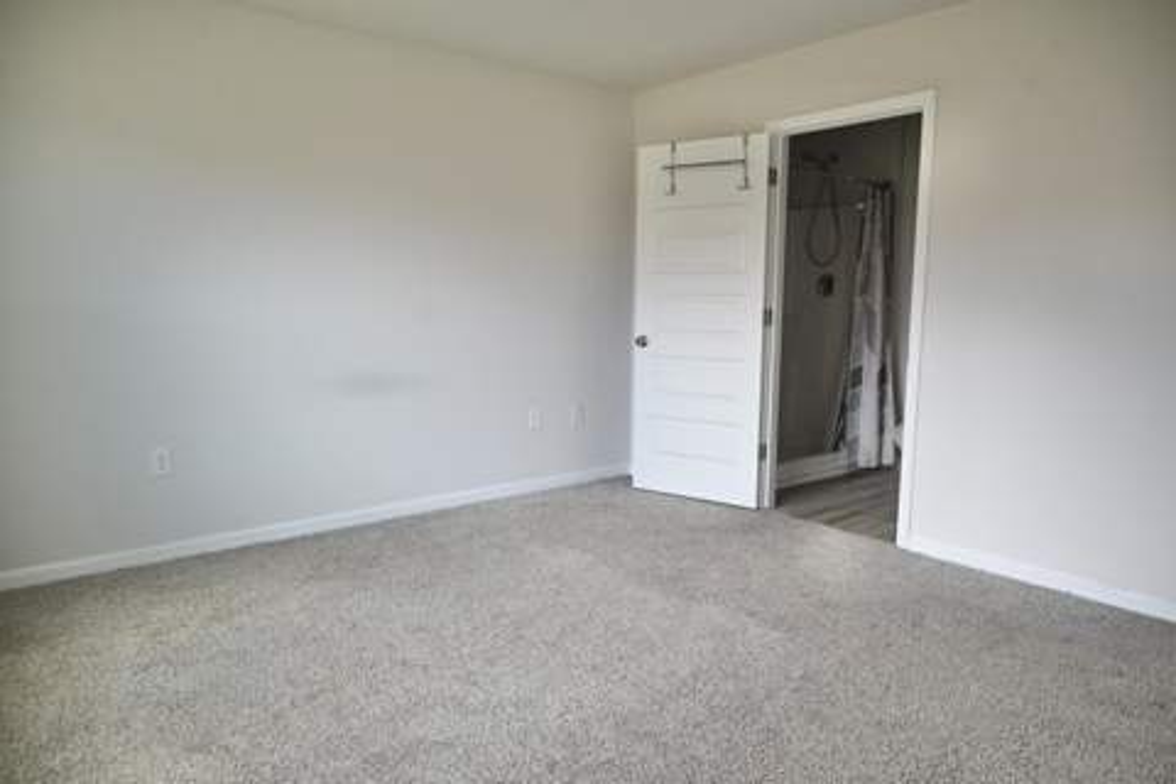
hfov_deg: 73.7
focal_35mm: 24
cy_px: 392
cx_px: 588
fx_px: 784
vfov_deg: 53.1
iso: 1600
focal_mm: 24
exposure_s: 1/200
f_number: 5
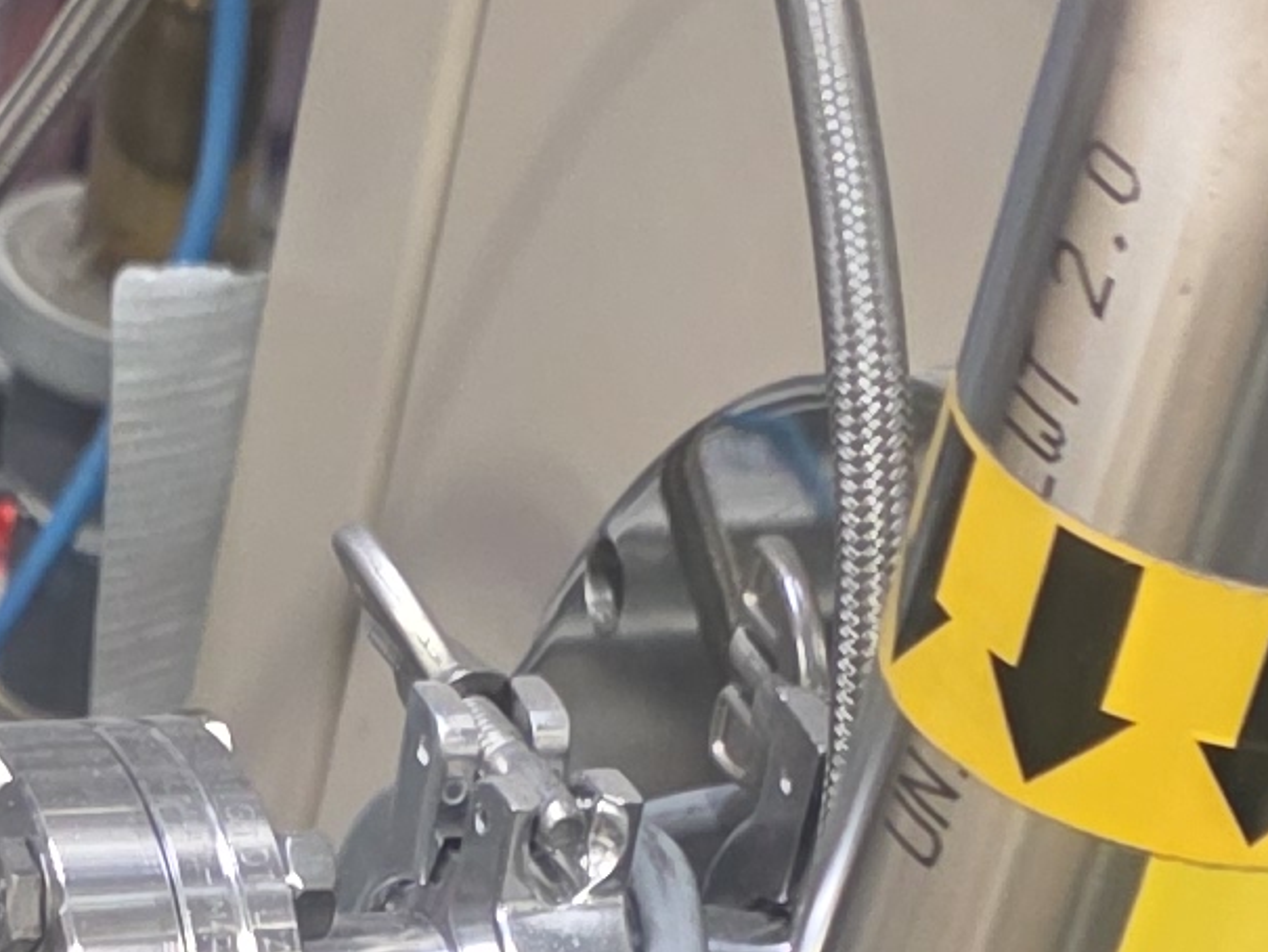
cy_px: 1852
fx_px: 5569
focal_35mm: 152
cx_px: 147
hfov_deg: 12.9
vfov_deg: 9.2
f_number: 1.7
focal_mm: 6.3
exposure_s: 1/120
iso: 640
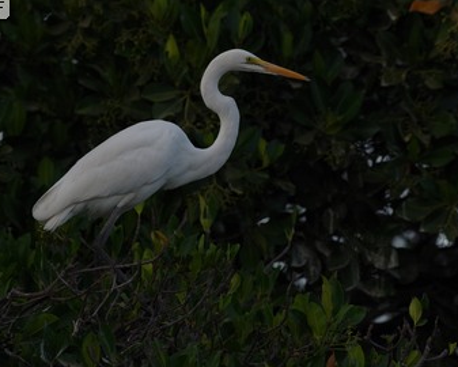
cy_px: 184
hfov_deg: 3.8
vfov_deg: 3.0
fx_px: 6958
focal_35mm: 513
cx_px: 192
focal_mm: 300
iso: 800
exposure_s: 1/1000
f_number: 5.6
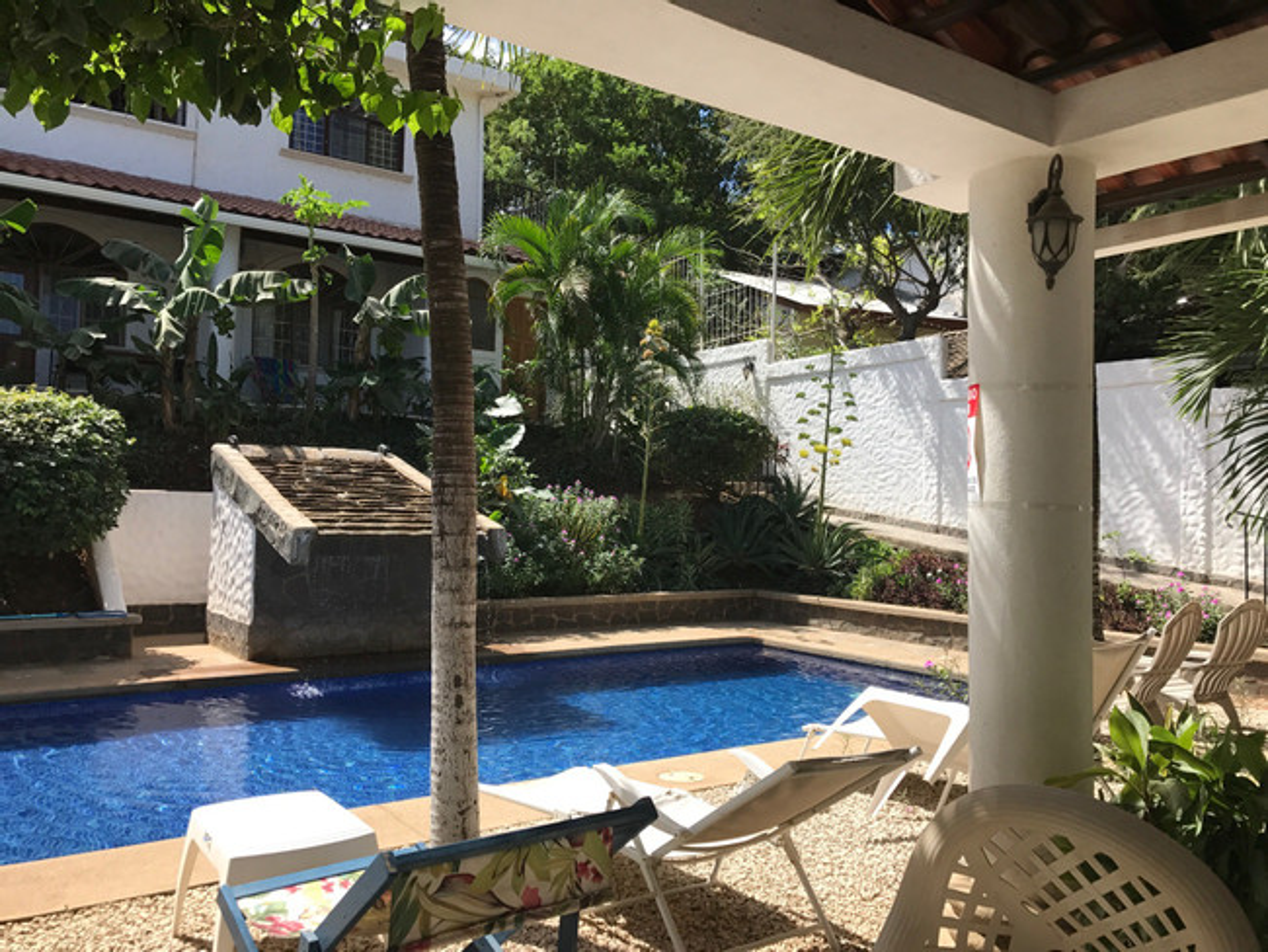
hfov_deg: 63.4
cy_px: 476
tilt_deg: +1.0
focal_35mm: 28
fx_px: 1026
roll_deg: -0.8
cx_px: 634
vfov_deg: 49.8
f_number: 1.8
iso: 20
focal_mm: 3.99
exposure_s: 1/1597
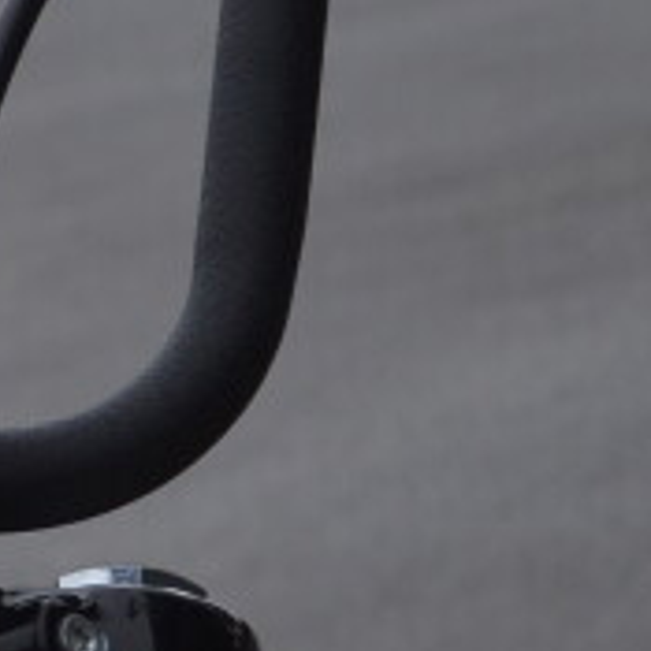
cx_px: -312
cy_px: 558
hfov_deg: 3.8
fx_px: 9681
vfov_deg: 3.8
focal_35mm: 455
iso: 100
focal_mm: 52
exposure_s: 1/200
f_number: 7.1
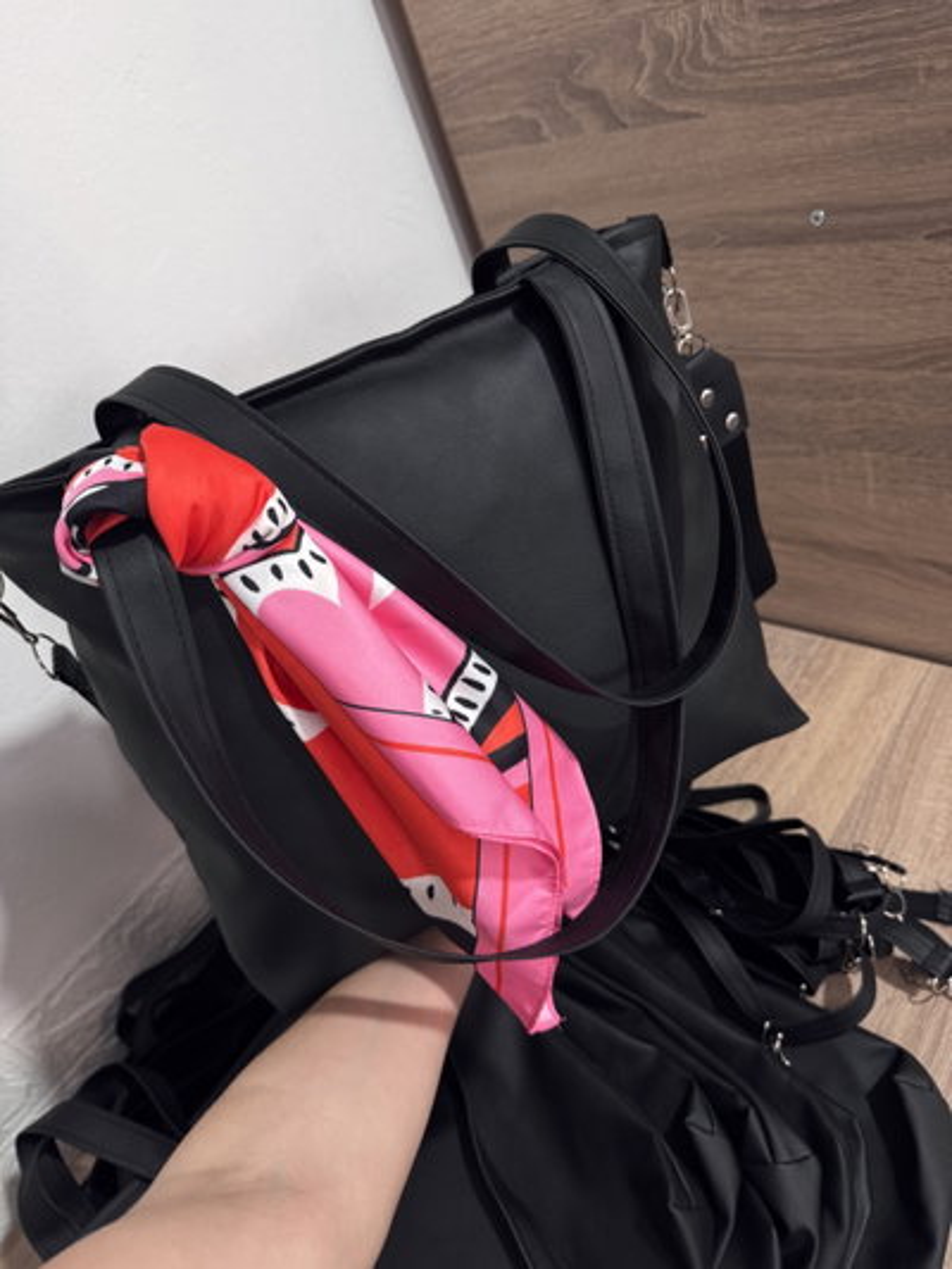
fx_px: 880
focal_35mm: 24
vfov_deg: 71.6
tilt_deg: -39.4
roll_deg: +27.0
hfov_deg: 56.8
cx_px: 476
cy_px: 634
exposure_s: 1/50
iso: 200
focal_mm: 6.76
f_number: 1.78
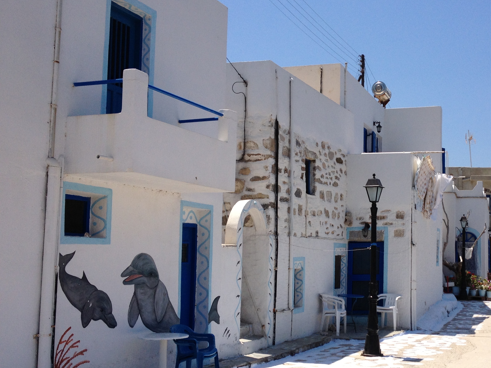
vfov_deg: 28.5
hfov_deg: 36.8
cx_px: 357
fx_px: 723
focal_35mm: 51
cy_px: 210
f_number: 2.4
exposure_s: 1/2907
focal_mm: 4.28
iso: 50
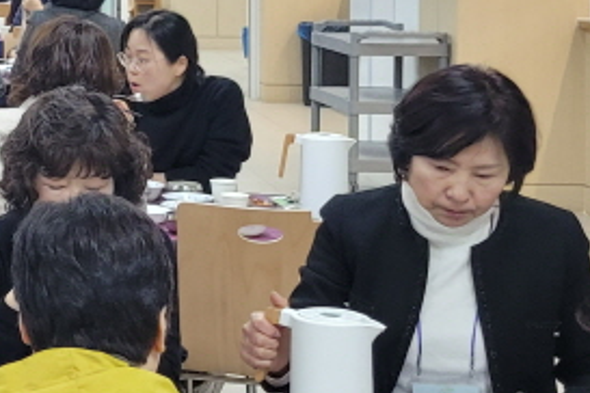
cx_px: -254
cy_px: -77
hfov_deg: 17.1
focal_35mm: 110
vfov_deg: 12.2
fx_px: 1803
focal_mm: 5.4
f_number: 1.8
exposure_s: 1/120
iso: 250
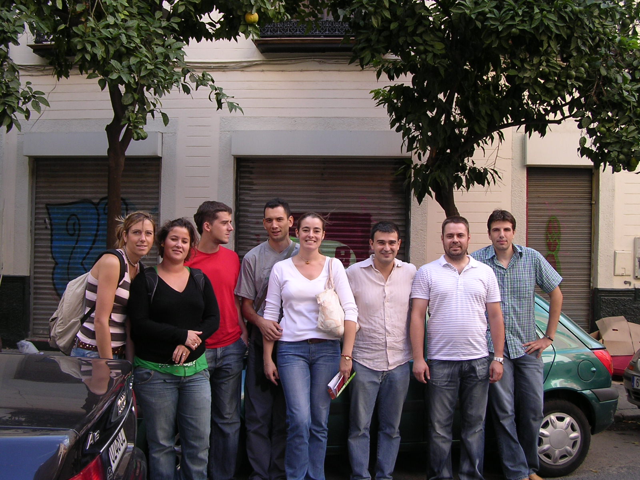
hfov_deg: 49.0
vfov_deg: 37.7
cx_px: 320
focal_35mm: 38
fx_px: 703
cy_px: 240
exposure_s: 1/141
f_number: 2.8
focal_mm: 5.8
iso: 100
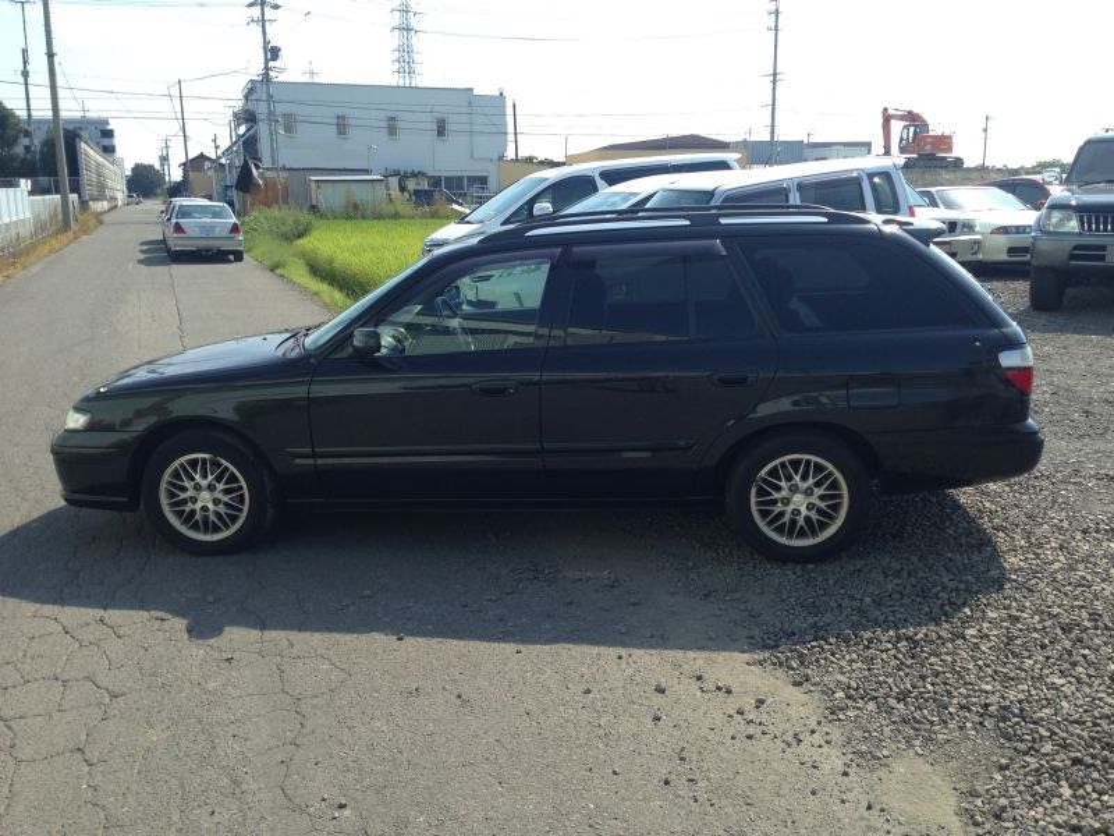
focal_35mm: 33
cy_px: 418
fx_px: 1062
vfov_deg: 42.9
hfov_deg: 55.4
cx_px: 557
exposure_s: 1/809
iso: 50
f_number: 2.4
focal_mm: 4.12
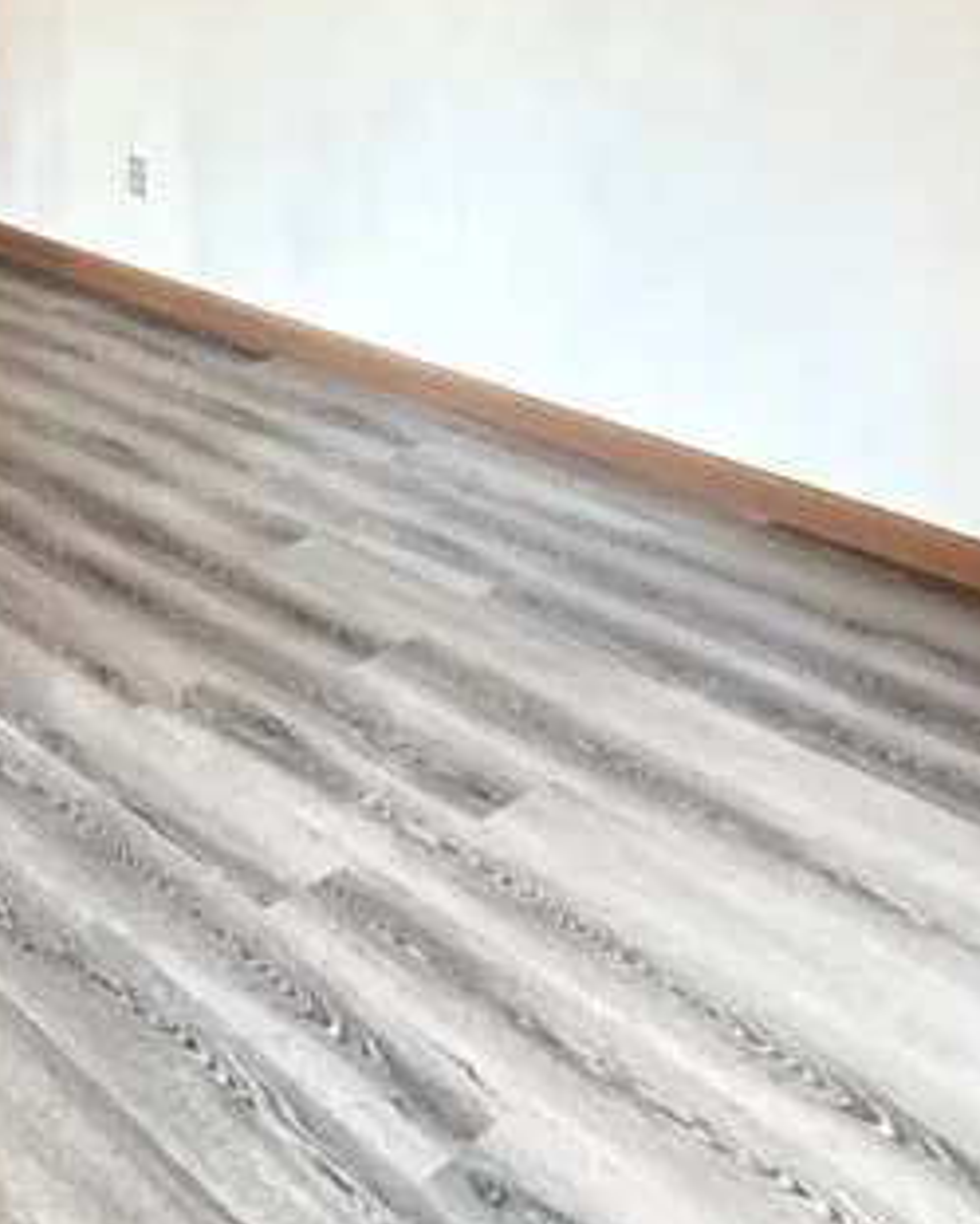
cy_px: 79
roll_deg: +1.6
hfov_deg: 29.9
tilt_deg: -8.5
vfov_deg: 37.8
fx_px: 1631
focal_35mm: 45
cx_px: -114
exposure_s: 1/30
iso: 1600
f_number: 2.2
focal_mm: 2.22
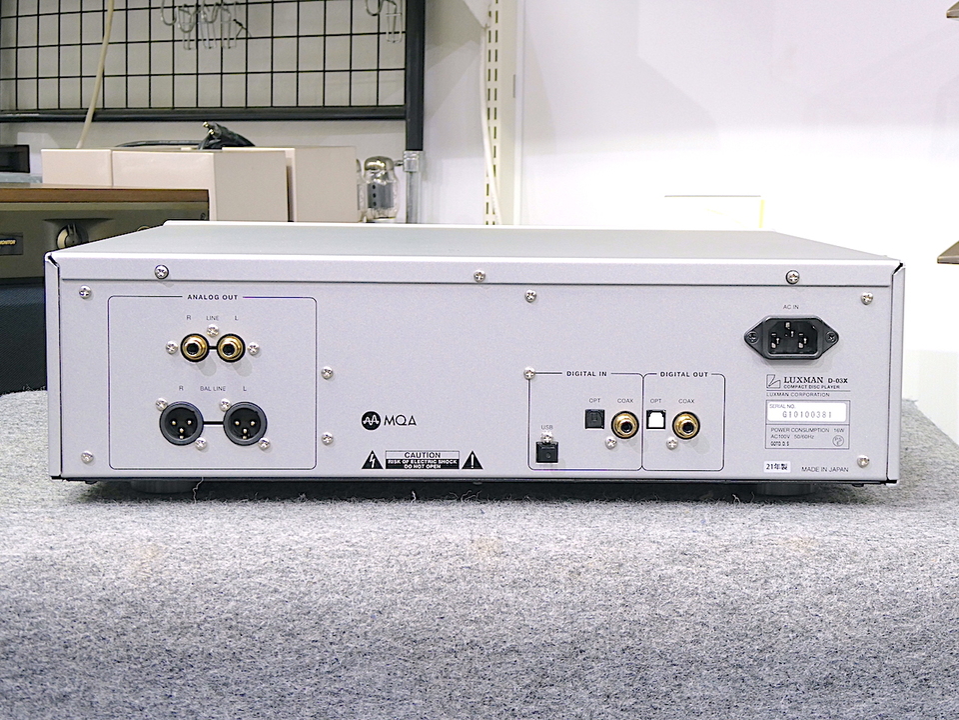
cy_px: 360
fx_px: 1801
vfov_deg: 22.6
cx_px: 480
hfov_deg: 29.8
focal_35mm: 65
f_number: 4.4
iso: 100
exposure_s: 1/2.5
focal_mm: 11.7
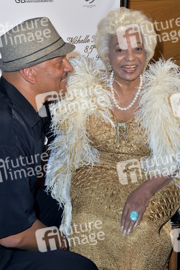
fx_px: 375
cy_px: 135
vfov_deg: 39.6
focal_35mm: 50
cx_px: 90
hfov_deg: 27.0
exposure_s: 1/320
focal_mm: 50
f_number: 6.3
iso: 400
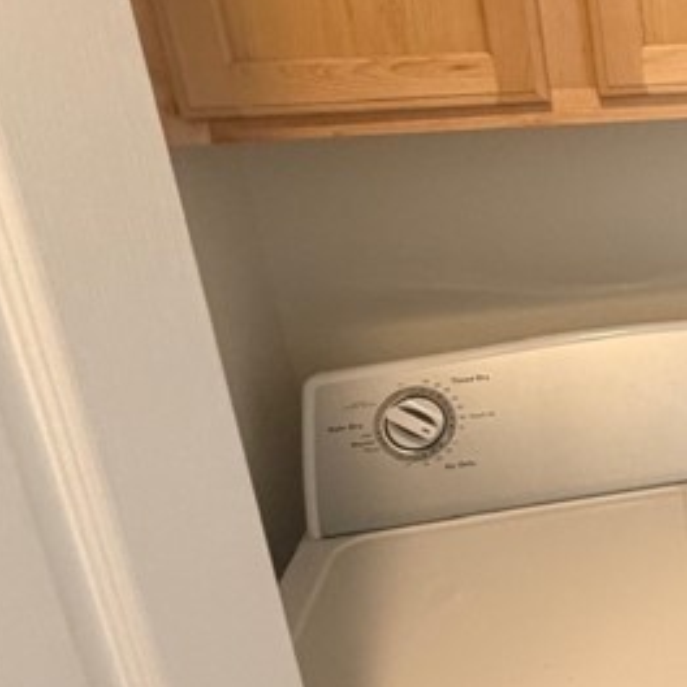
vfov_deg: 35.3
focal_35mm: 48
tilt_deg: -19.7
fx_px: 1078
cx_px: 981
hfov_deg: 27.0
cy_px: 302
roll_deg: +1.7
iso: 200
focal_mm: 2.22
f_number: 2.2
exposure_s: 1/60
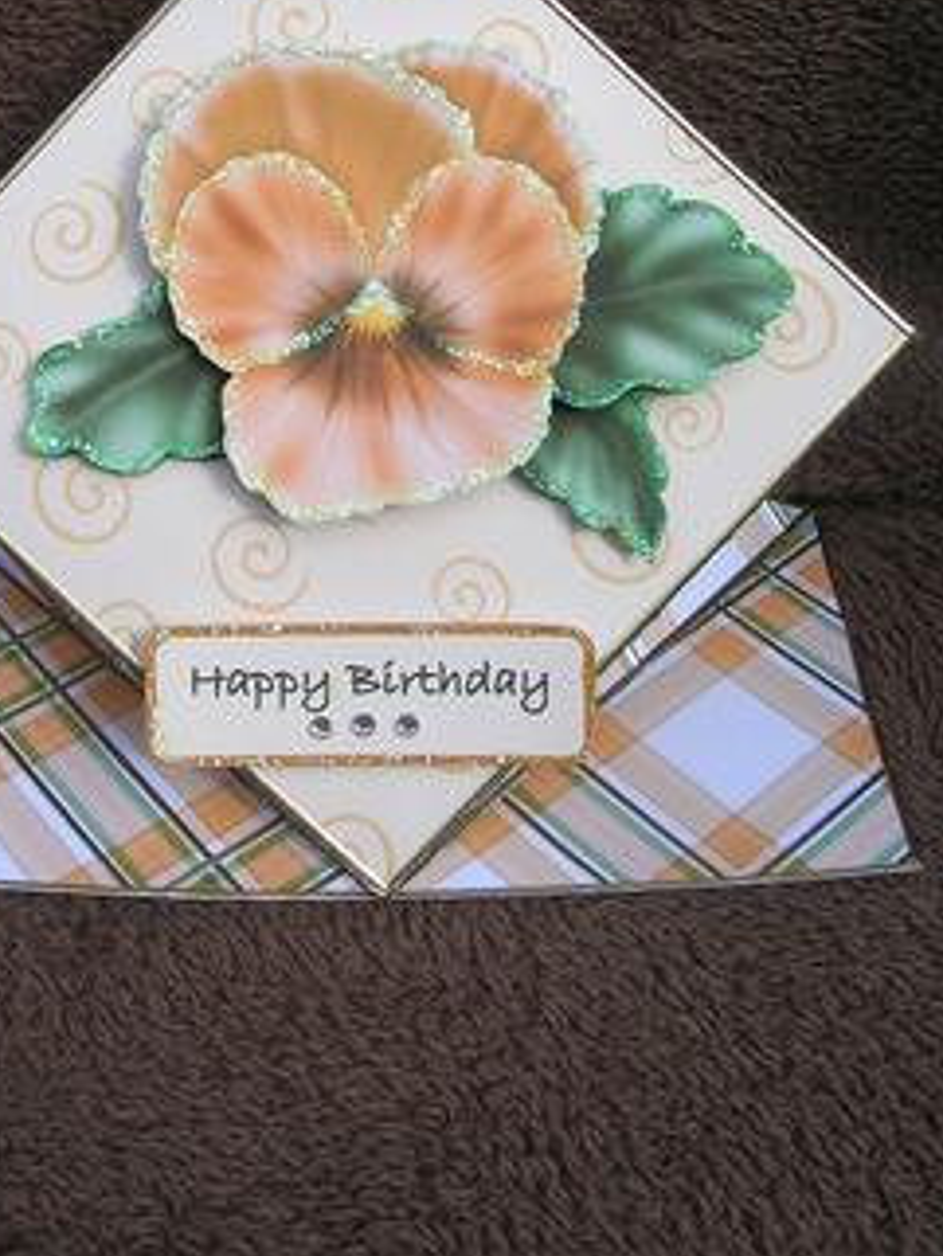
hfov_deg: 29.6
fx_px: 1779
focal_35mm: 49
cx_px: 356
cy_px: 383
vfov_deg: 38.3
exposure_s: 1/331
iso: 50
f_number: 4.8
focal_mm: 5.4
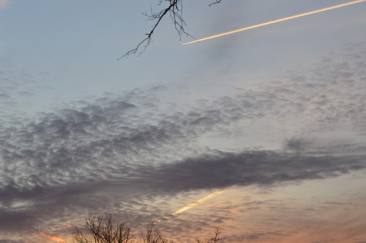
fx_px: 1067
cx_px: 183
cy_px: 122
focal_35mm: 105
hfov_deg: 19.5
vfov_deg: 13.0
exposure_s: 1/160
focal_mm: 70
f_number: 10
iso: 400
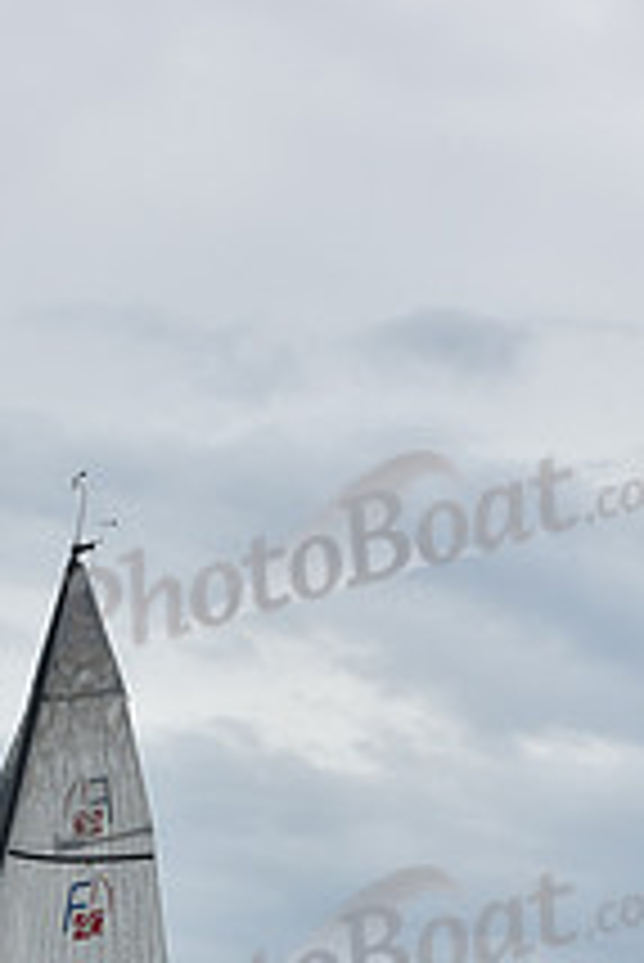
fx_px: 5090
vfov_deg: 10.6
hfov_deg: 7.2
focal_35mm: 190
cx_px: -173
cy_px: 1260
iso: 250
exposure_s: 1/800
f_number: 11
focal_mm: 70
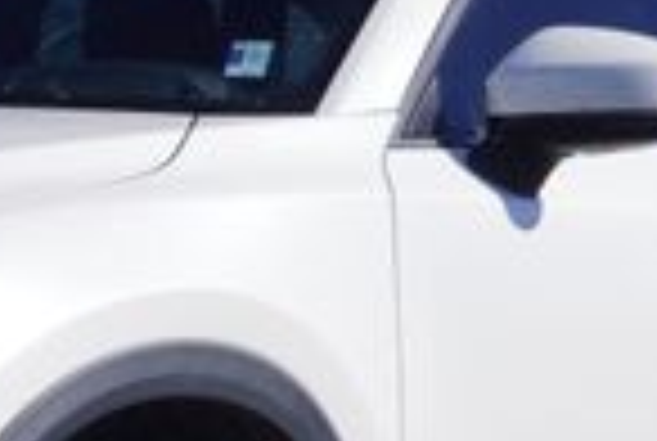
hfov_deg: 10.3
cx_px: -68
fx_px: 3603
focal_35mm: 197
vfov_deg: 7.0
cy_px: 472
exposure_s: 1/200
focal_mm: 30
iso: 100
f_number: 11
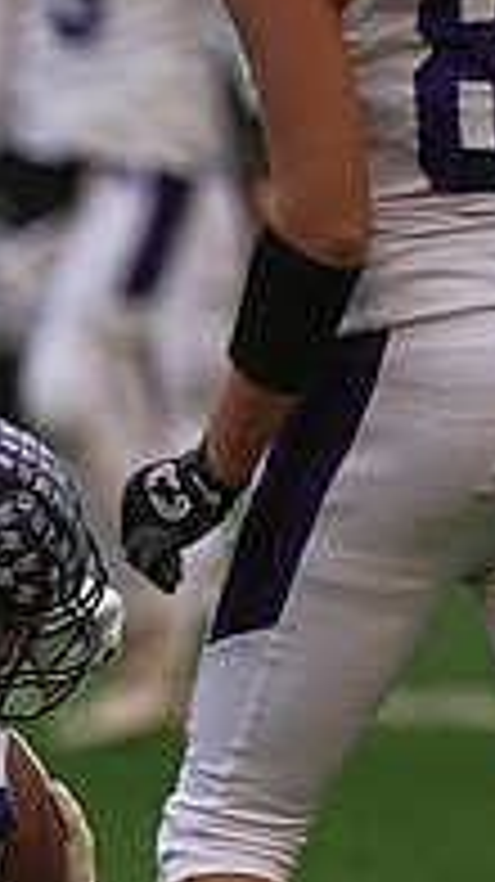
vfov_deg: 2.3
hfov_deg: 1.3
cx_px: -729
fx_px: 21715
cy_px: 781
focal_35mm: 929
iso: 320
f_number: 2.8
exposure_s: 1/1600
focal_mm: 300
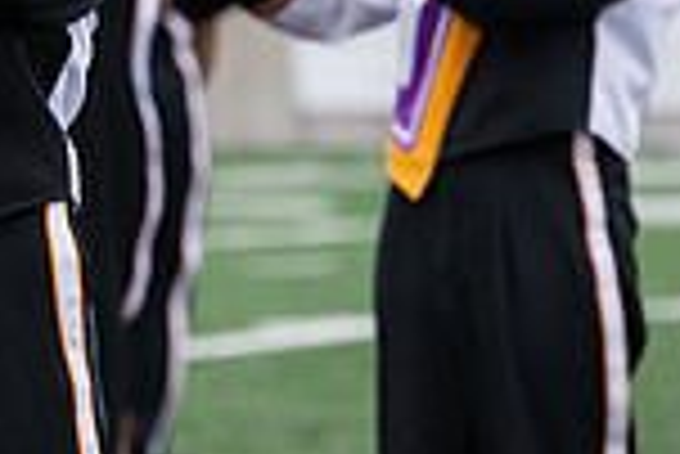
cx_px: -104
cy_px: -151
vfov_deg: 2.0
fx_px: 13065
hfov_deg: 3.0
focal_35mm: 691
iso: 640
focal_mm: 180
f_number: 5.6
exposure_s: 1/500
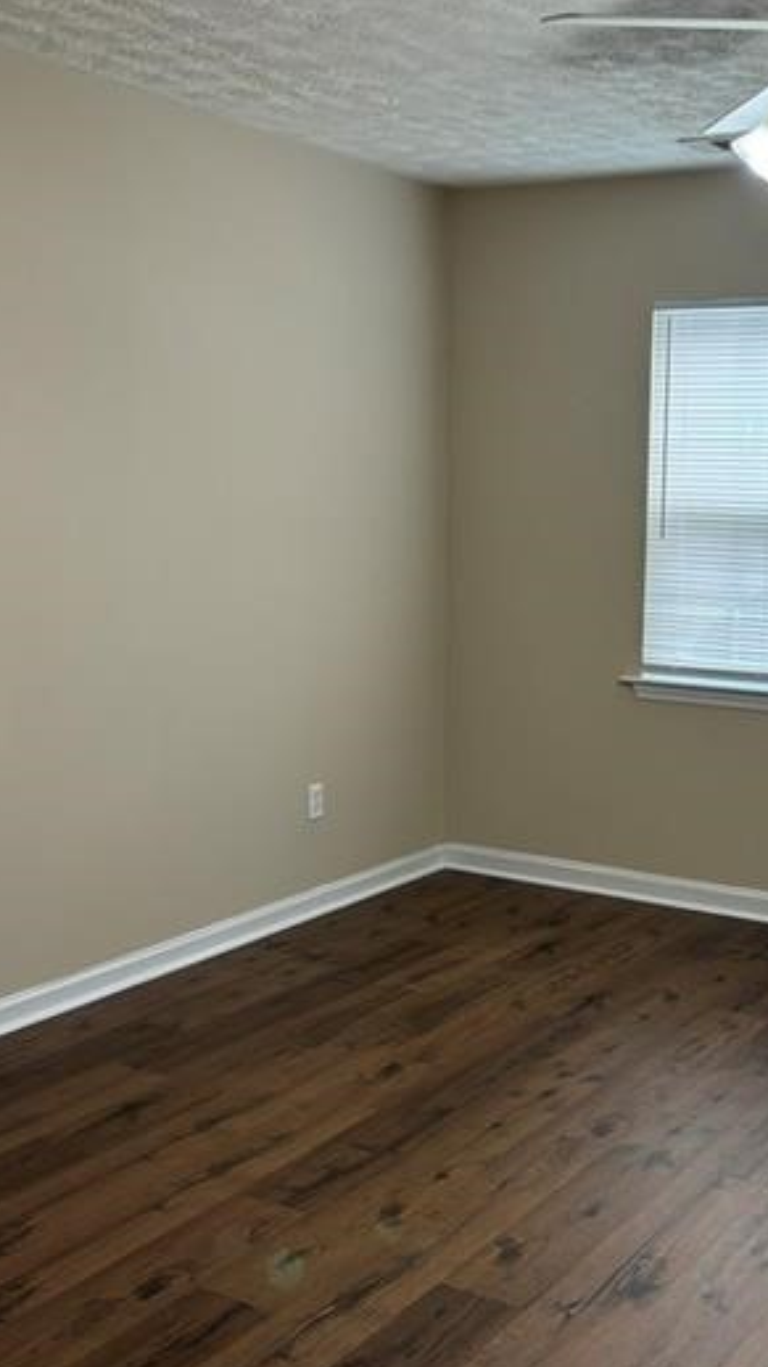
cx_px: 612
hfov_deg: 27.8
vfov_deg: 48.4
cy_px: 707
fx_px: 1522
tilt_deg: -7.8
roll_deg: -3.0
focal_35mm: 42
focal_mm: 5.96
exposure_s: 1/60
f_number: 1.6
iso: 100
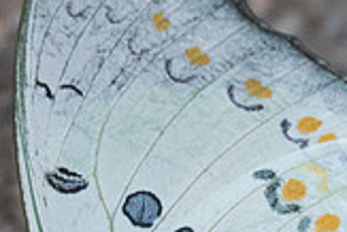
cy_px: 264
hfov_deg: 1.2
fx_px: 16439
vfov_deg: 0.8
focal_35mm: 1704
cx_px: 229
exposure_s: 1/1000
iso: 640
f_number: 3.5
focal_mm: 150
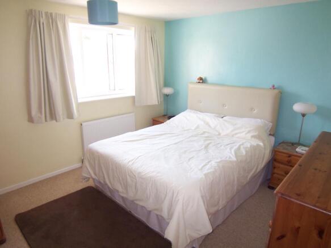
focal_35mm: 23
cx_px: 166
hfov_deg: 73.9
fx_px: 220
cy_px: 124
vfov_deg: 58.9
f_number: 2.8
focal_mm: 3.8
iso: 100
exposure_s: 1/30
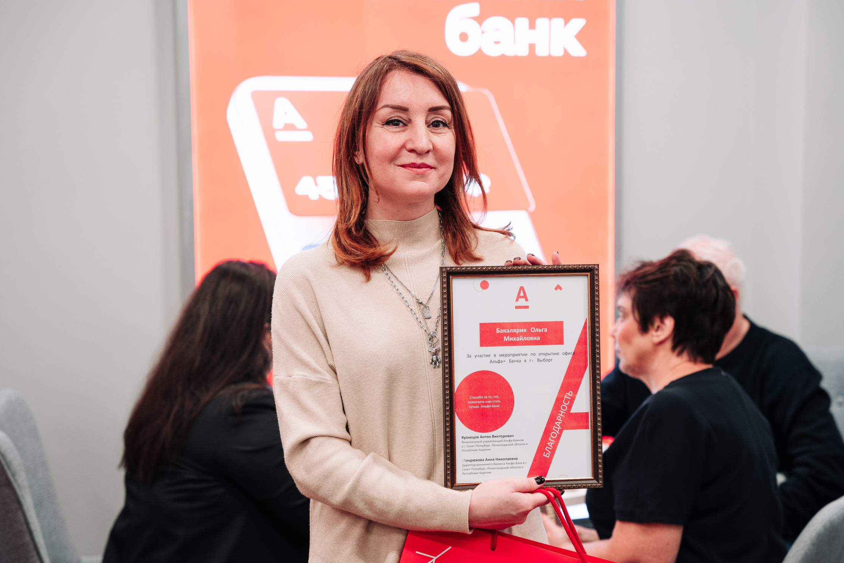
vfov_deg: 17.1
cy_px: 306
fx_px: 1876
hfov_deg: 25.4
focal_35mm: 80
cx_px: 447
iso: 640
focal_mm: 70
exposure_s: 1/125
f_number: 3.5
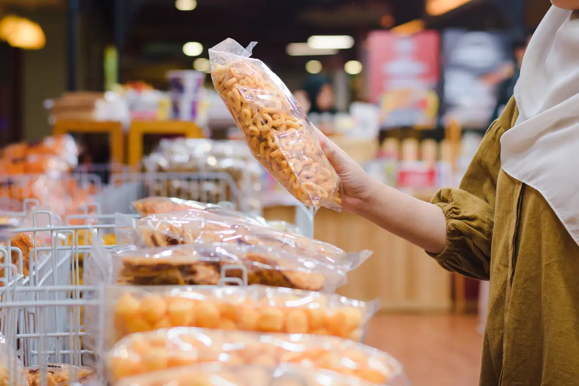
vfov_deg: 18.2
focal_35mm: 75
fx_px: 1206
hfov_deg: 27.0
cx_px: 290
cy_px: 193
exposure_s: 1/200
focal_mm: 50
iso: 320
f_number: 2.5
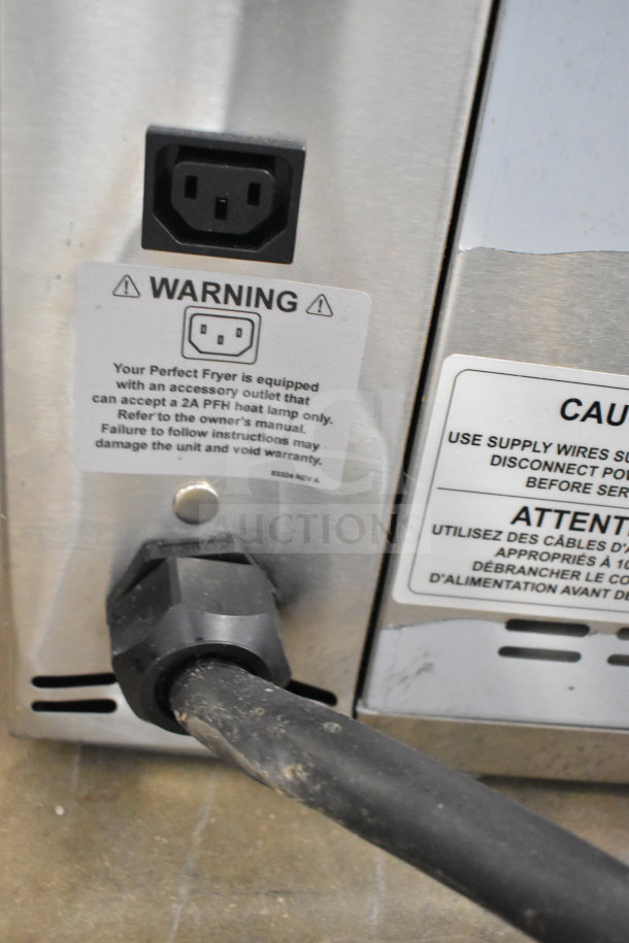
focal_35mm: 39
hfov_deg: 34.2
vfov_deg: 49.6
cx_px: 314
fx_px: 1022
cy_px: 472
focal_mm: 26
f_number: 4
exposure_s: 1/40
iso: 7200
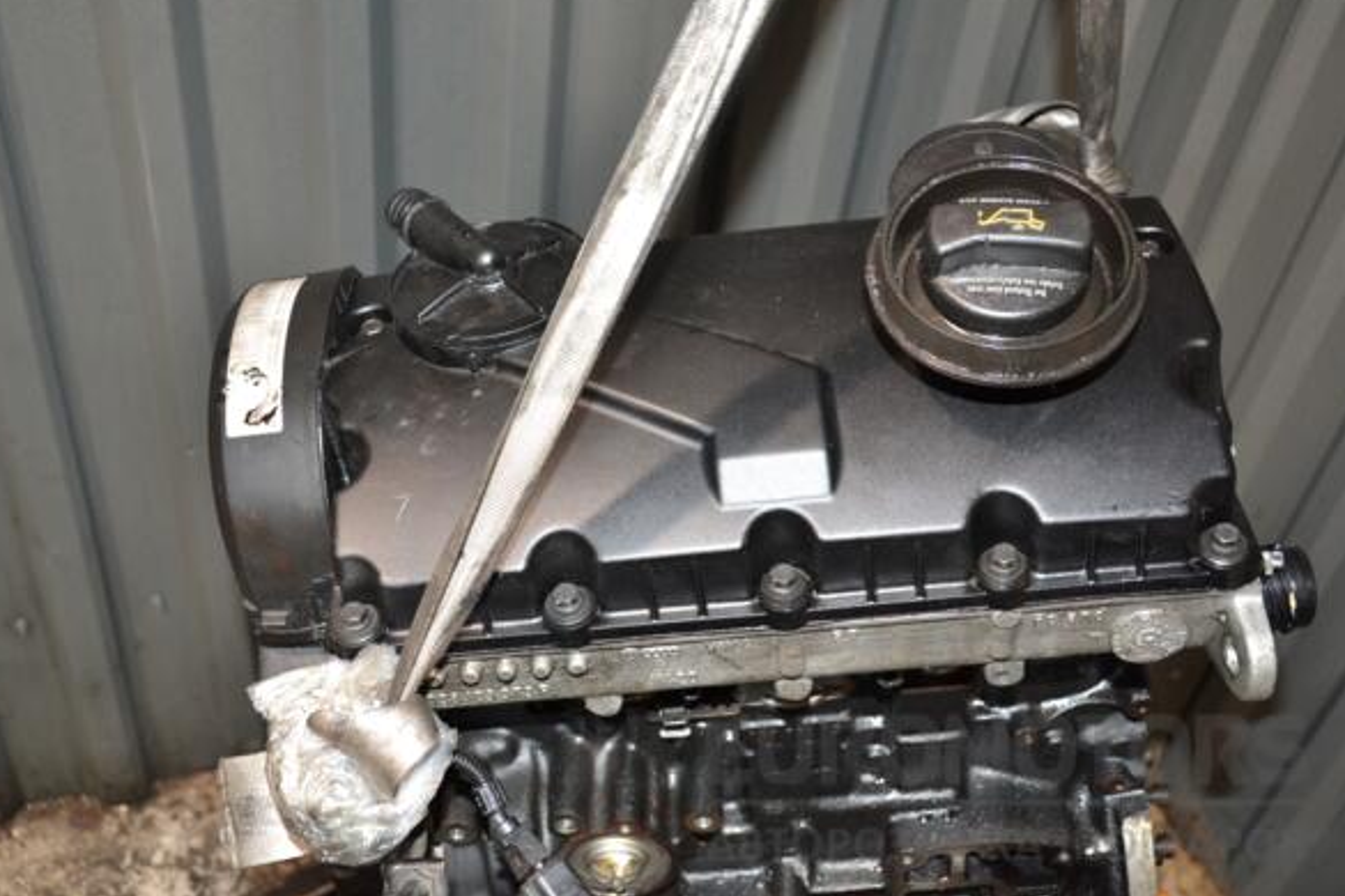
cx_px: 662
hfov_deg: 48.5
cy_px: 443
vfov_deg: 33.4
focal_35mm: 40
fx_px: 1494
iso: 800
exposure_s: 1/60
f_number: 5
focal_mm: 26
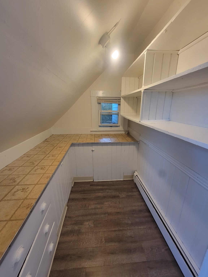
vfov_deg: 106.2
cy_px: 138
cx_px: 104
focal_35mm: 13
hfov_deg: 89.9
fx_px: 104
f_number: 2.2
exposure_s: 1/60
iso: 160
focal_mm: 2.2
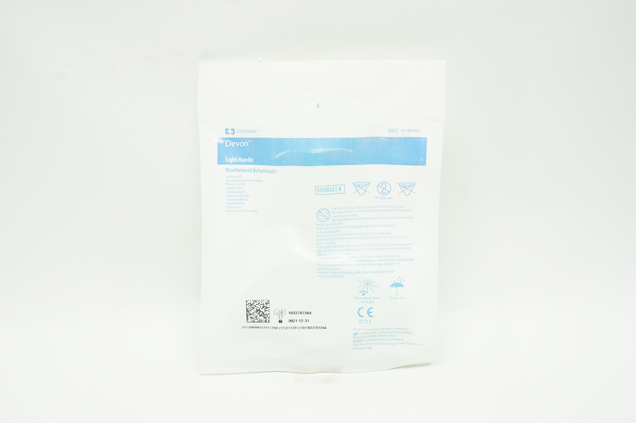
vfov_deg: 34.1
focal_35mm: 39
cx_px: 318
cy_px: 212
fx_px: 688
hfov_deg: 49.6
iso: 400
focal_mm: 26
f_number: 11
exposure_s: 1/15
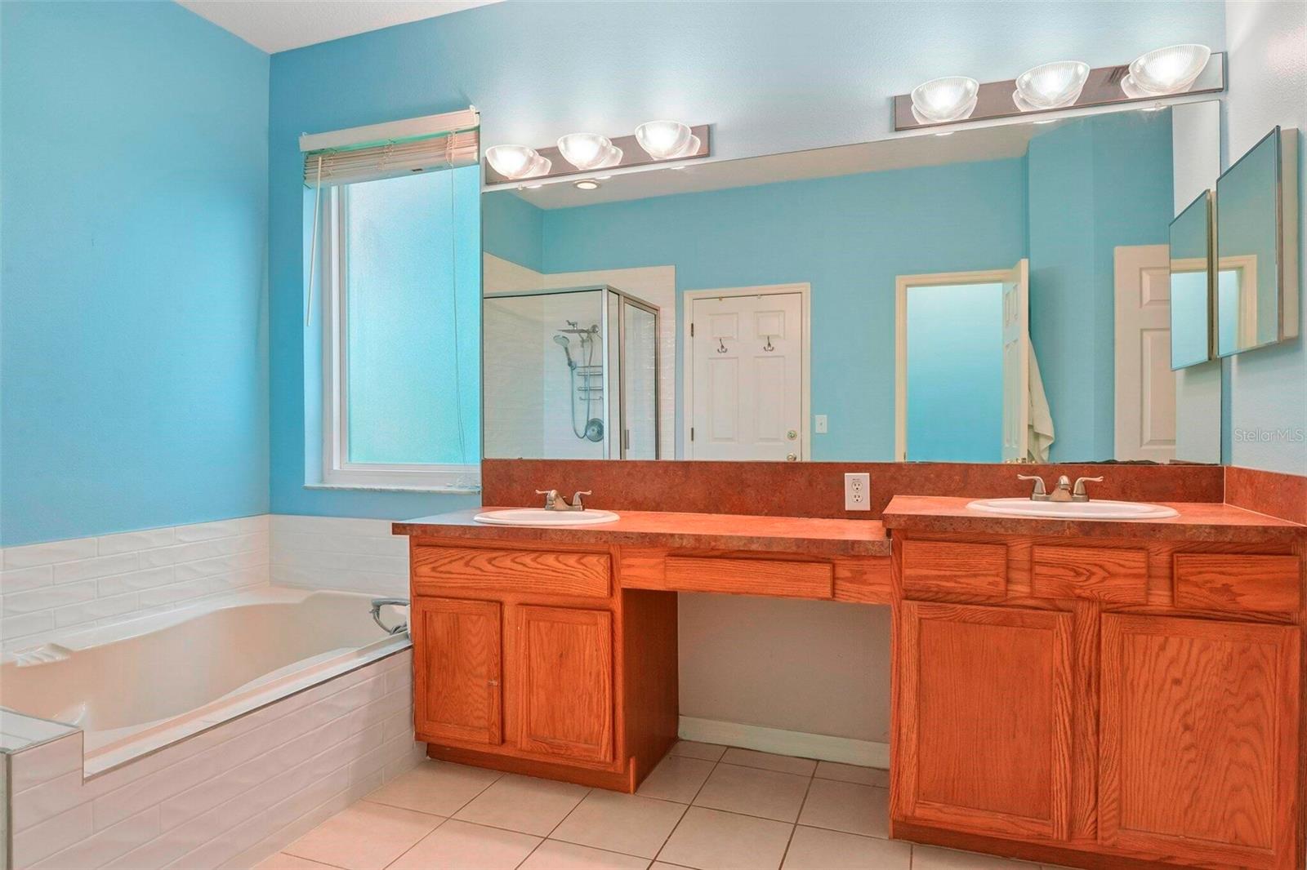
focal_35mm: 20
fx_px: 726
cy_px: 435
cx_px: 654
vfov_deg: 61.9
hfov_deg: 84.0
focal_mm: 20
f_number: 11
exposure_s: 1/15
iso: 400
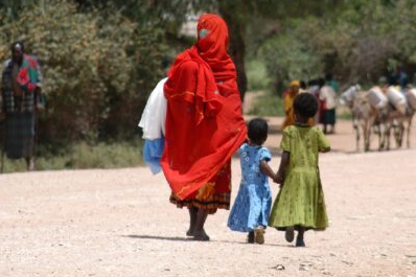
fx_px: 4701
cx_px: 239
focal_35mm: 407
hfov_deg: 5.1
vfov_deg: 3.4
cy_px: 117
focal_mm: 200
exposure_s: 1/500
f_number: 5.6
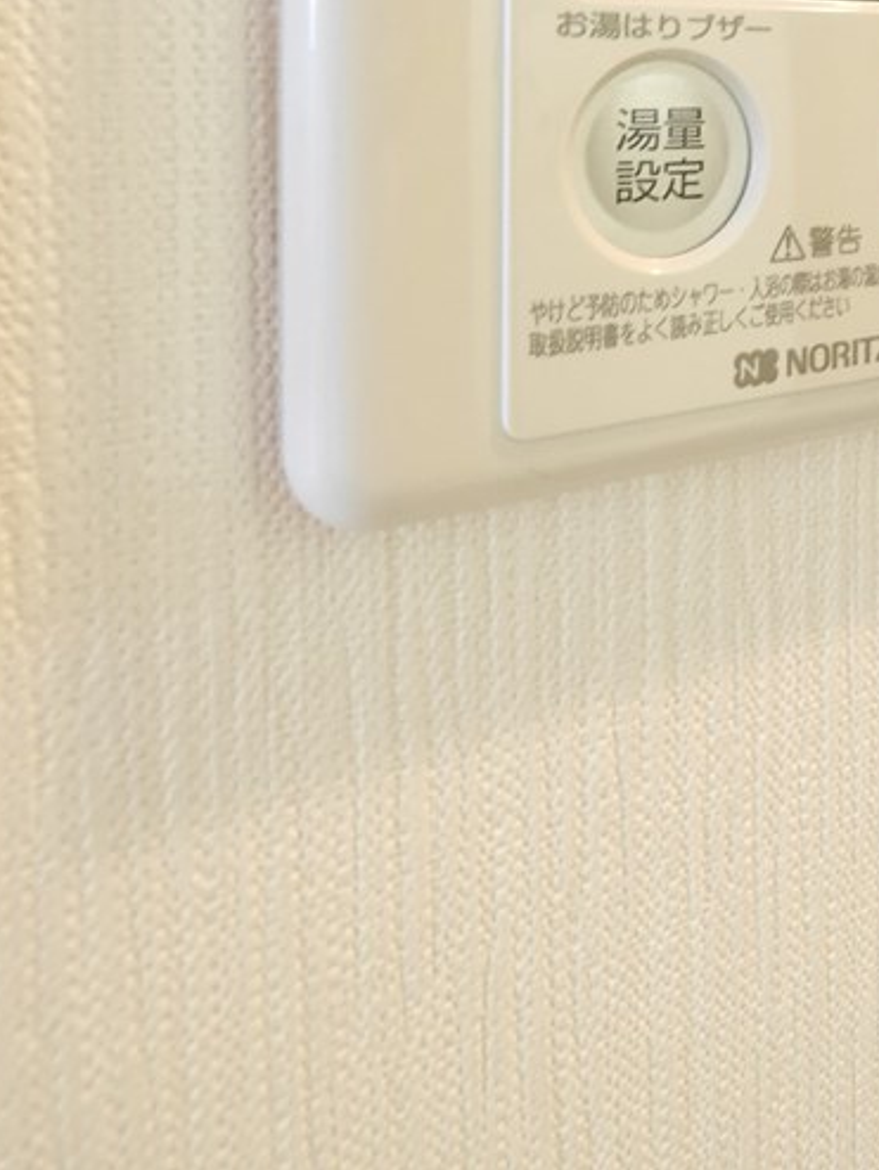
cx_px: 763
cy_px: 57
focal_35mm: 29
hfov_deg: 44.6
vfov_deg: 51.9
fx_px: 981
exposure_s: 1/20
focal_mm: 7
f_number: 4
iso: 3200
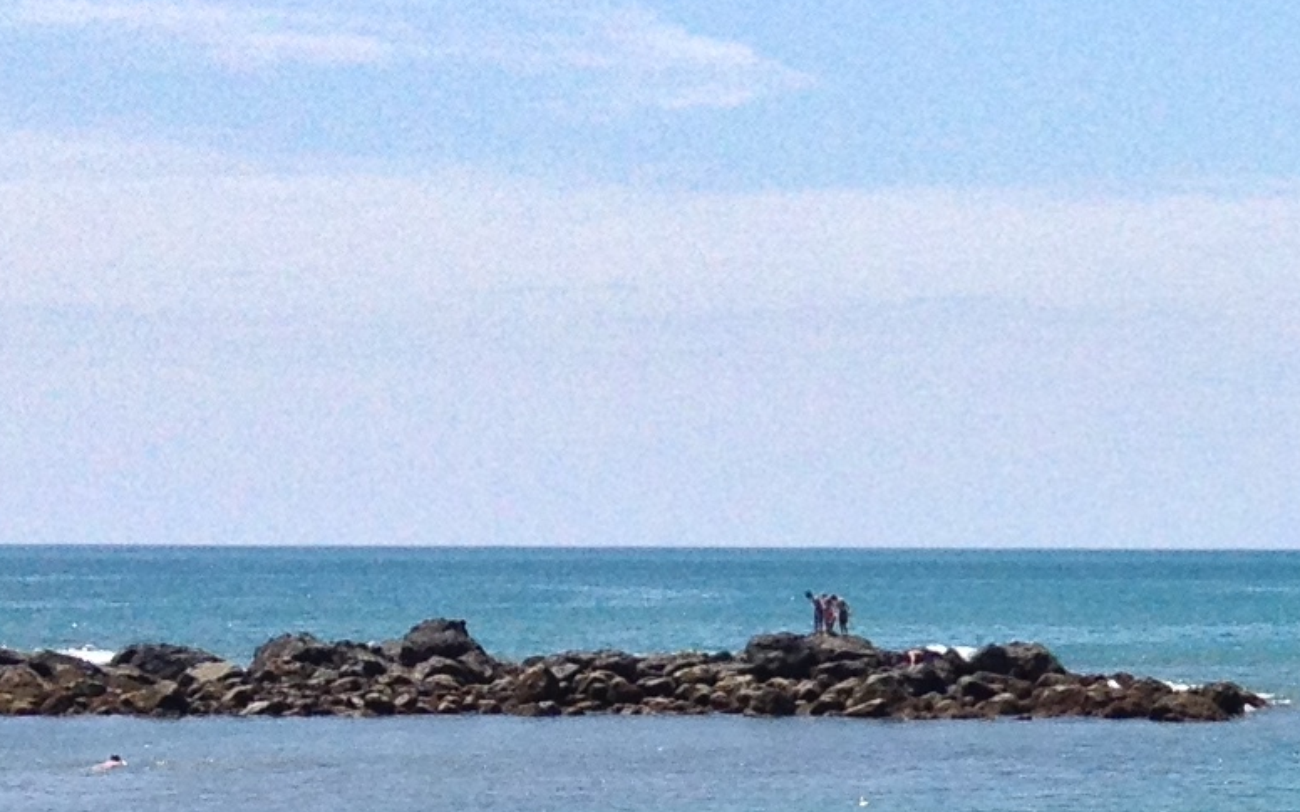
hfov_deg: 12.8
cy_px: 552
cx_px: 1881
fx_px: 5527
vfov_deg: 8.4
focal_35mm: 156
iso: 50
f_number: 2.4
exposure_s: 1/2907
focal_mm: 4.28
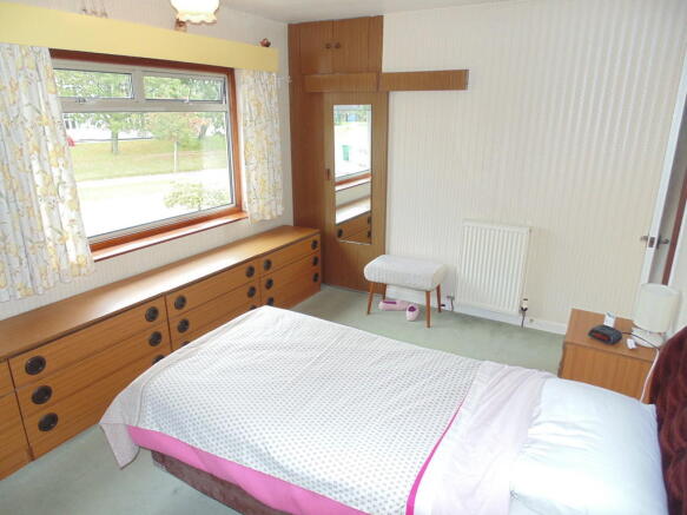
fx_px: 437
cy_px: 258
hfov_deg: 76.4
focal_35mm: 22
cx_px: 344
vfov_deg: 61.1
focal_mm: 4
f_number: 3.1
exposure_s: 1/30
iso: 100
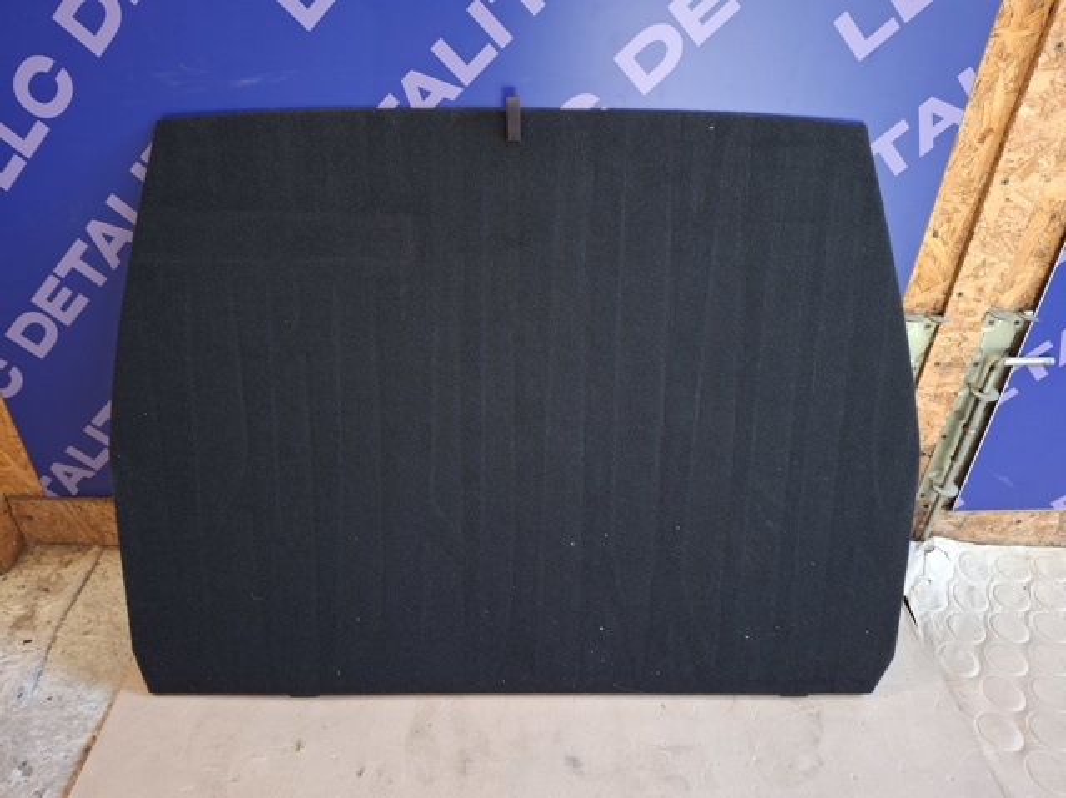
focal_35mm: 25
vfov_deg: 54.8
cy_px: 399
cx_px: 533
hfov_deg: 69.4
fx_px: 769
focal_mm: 4.69
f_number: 1.8
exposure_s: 1/40
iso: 250
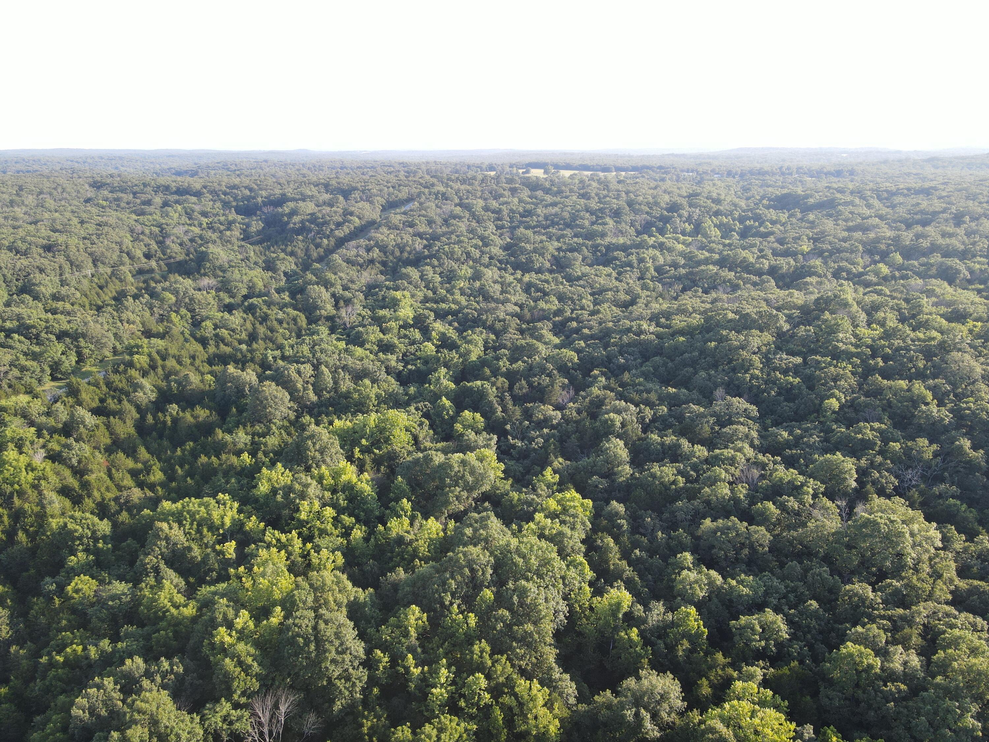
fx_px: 686
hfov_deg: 71.6
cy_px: 371
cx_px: 494
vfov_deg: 56.8
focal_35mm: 24
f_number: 2.8
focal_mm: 4.5
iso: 100
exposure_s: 1/100
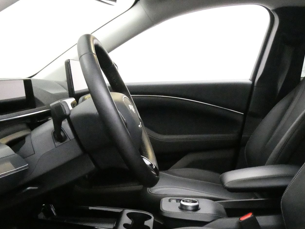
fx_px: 423
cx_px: 176
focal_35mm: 48
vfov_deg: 29.7
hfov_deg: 39.6
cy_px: 175
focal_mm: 4.3
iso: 1600
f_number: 3.3
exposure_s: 1/25
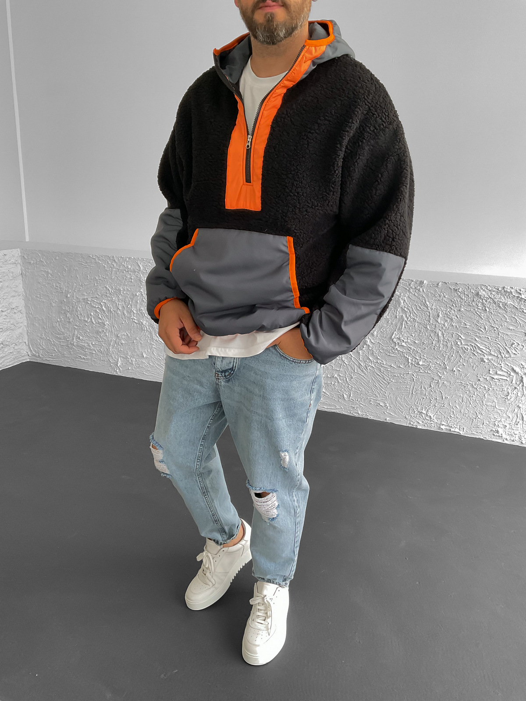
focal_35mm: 29
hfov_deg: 48.2
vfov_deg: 61.7
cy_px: 350
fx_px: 588
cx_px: 263
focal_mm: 3
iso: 64
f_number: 1.8
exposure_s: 1/100
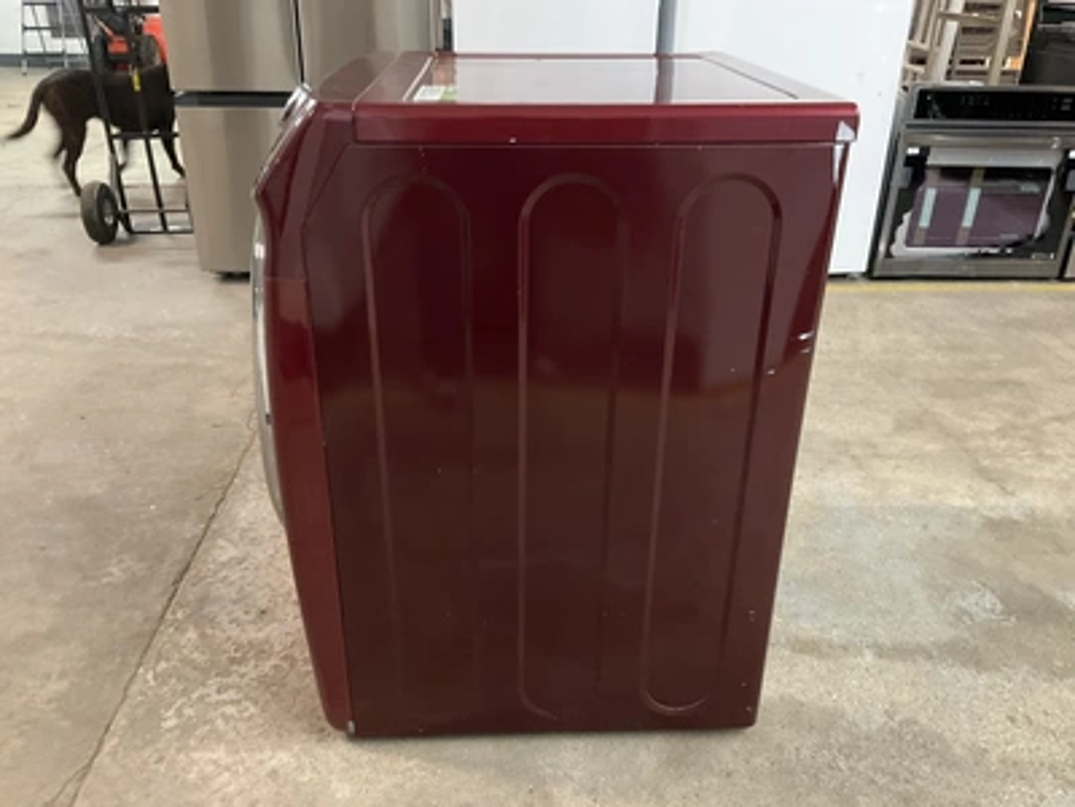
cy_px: 404
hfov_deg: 61.7
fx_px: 901
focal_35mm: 29
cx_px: 538
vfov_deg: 48.2
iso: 400
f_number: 1.8
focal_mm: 3
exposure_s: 1/30
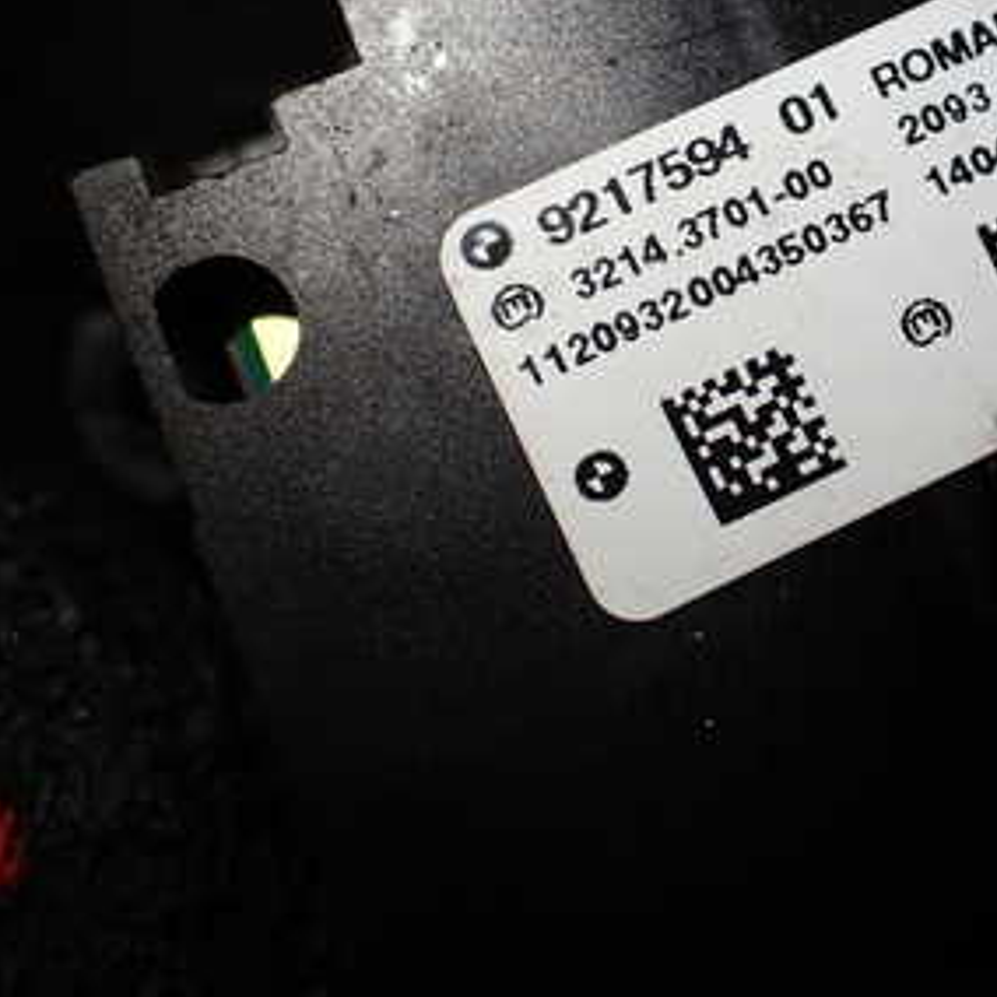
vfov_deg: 30.1
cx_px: 874
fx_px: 1825
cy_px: 270
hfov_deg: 29.4
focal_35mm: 56
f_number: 2.3
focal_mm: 5.4
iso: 100
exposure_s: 1/125
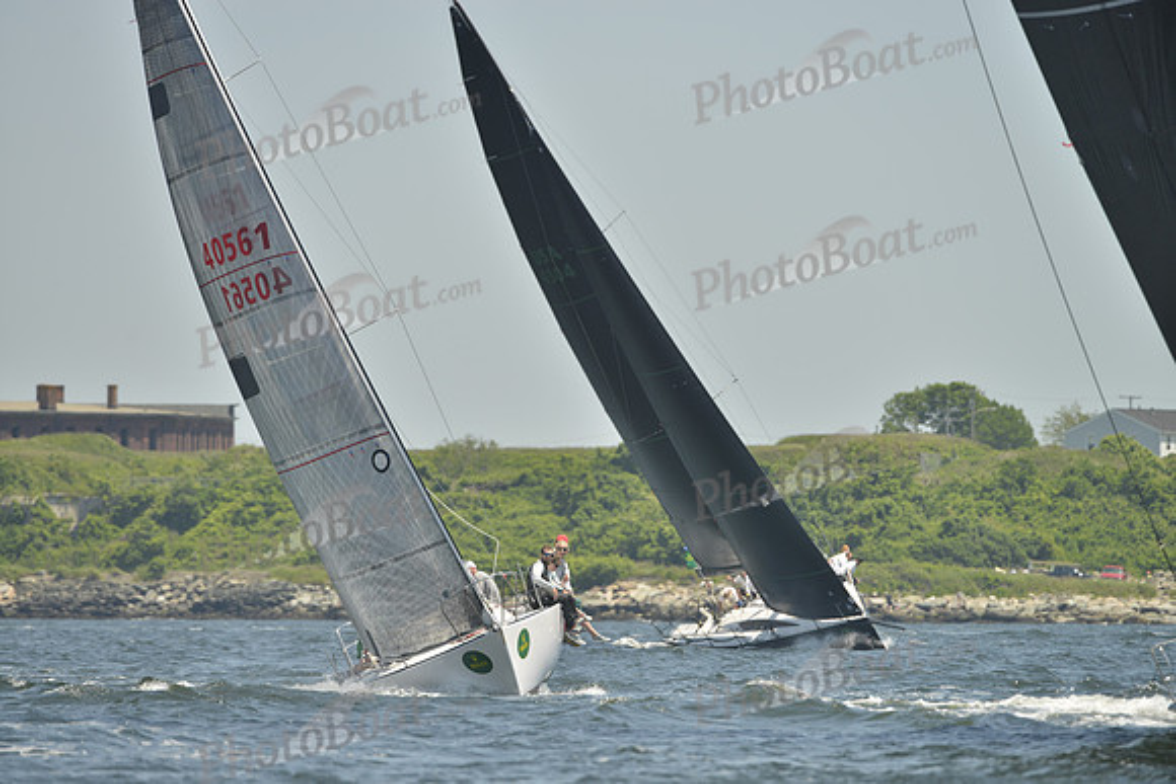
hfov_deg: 5.2
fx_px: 13069
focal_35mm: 400
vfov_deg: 3.4
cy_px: 392
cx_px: 588
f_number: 6.3
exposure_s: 1/1250
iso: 280
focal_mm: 400
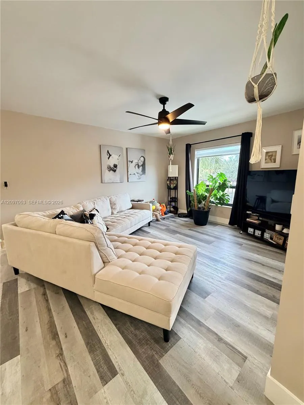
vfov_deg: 102.1
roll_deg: +0.1
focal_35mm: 14
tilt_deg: -9.2
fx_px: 164
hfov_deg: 85.7
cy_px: 202
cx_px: 152
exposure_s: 1/120
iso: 320
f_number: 2.2
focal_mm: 2.22
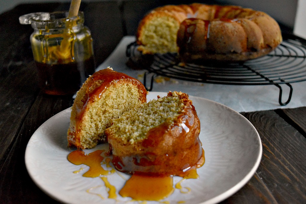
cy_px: 102
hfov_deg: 47.9
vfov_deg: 33.0
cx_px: 153
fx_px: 344
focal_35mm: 40
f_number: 5
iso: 3200
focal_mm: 27
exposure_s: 1/400
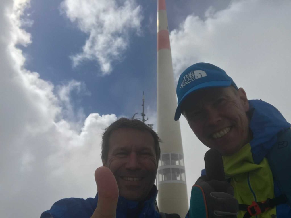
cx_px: 146
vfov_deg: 44.2
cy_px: 109
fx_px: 269
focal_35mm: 32
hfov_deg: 56.8
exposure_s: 1/2710
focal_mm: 2.87
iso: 25
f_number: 2.2
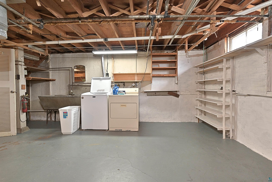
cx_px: 136
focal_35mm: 16
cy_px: 91
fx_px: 117
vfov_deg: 75.5
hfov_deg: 98.5
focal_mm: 15.5
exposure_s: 1/30
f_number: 5
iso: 400
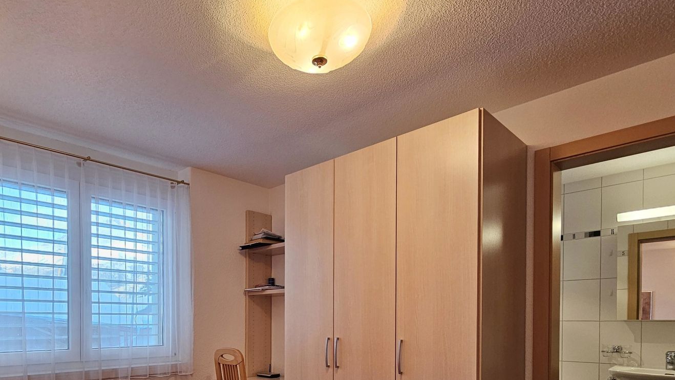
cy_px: 317
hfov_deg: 80.5
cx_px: 279
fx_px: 394
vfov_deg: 47.9
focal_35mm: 22
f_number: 2.2
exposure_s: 1/50
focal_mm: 2.2
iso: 100
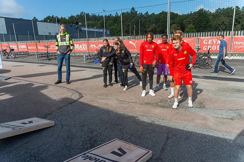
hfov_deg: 73.8
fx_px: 163
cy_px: 81
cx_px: 122
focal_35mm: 24
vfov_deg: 53.1
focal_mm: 24
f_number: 4
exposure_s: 1/320
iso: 100
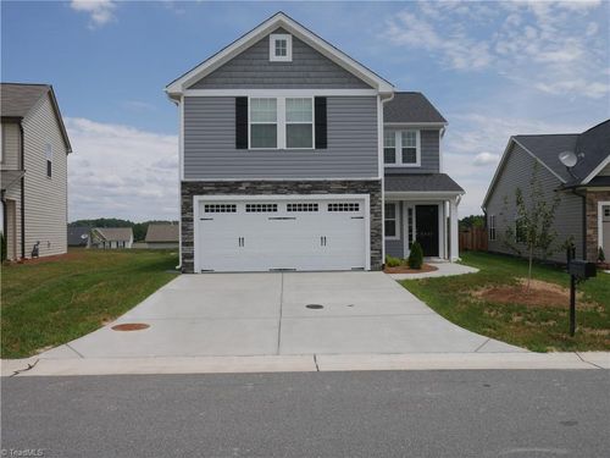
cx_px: 305
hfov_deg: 60.0
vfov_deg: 46.8
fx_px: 529
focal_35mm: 30
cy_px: 229
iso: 200
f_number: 10
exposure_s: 1/640
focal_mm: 15
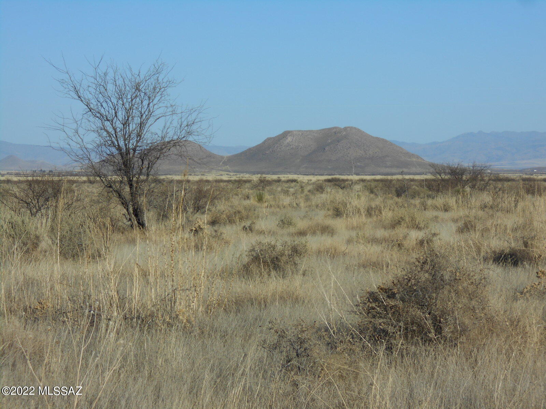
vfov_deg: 11.4
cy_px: 204
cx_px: 273
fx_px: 2050
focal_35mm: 130
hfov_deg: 15.2
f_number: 6.5
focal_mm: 23
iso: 80
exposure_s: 1/640
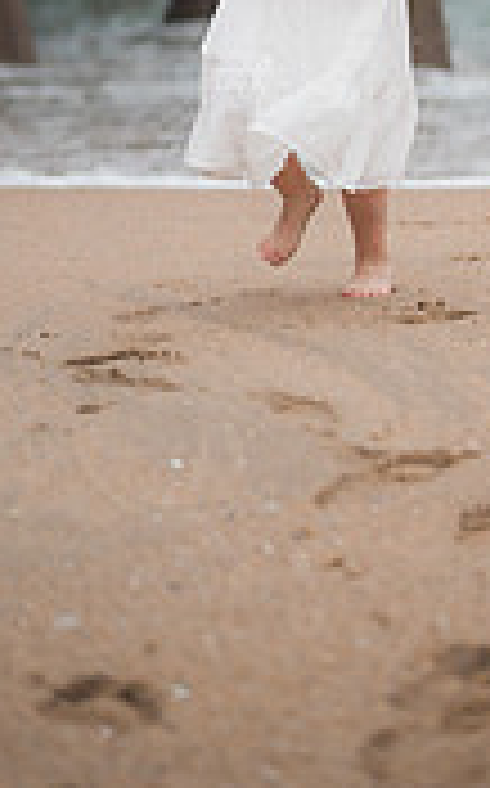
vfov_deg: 15.4
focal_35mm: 131
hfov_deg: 10.0
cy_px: -149
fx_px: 2806
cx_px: 297
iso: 160
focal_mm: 50
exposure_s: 1/5000
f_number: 1.4
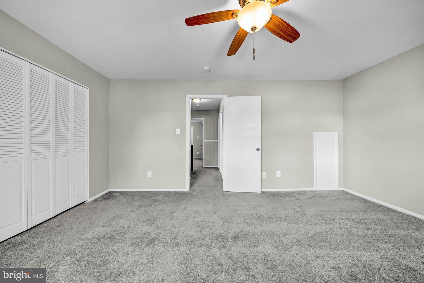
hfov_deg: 112.6
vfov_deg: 90.0
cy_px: 142
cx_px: 212
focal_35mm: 12
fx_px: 141
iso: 400
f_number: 5.6
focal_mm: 12
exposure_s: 1/15
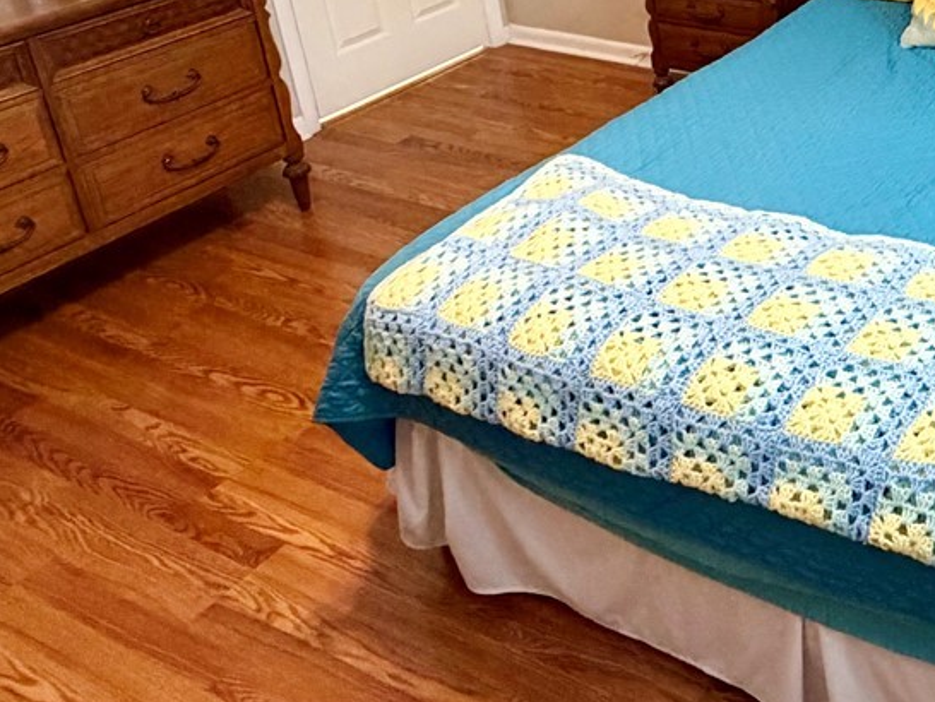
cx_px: 983
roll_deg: +1.8
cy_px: -21
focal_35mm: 41
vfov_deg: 32.1
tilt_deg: -19.1
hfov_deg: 39.1
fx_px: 1108
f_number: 2.2
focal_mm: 2.22
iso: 320
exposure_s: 1/60
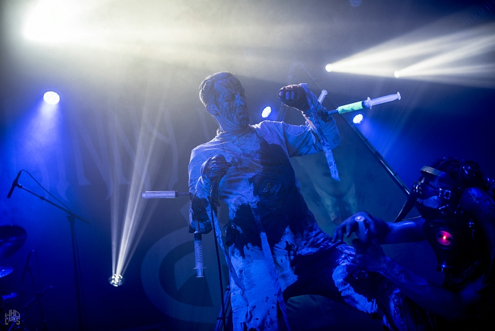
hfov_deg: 50.7
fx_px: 523
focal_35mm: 38
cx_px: 248
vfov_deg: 35.1
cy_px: 166
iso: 320
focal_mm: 38
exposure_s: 1/80
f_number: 2.8
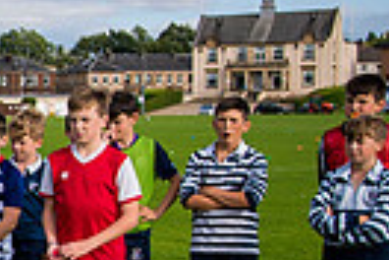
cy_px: 216
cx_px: -333
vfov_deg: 12.3
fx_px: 1199
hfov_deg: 15.5
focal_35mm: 111
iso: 250
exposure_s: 1/1250
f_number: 4
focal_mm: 20
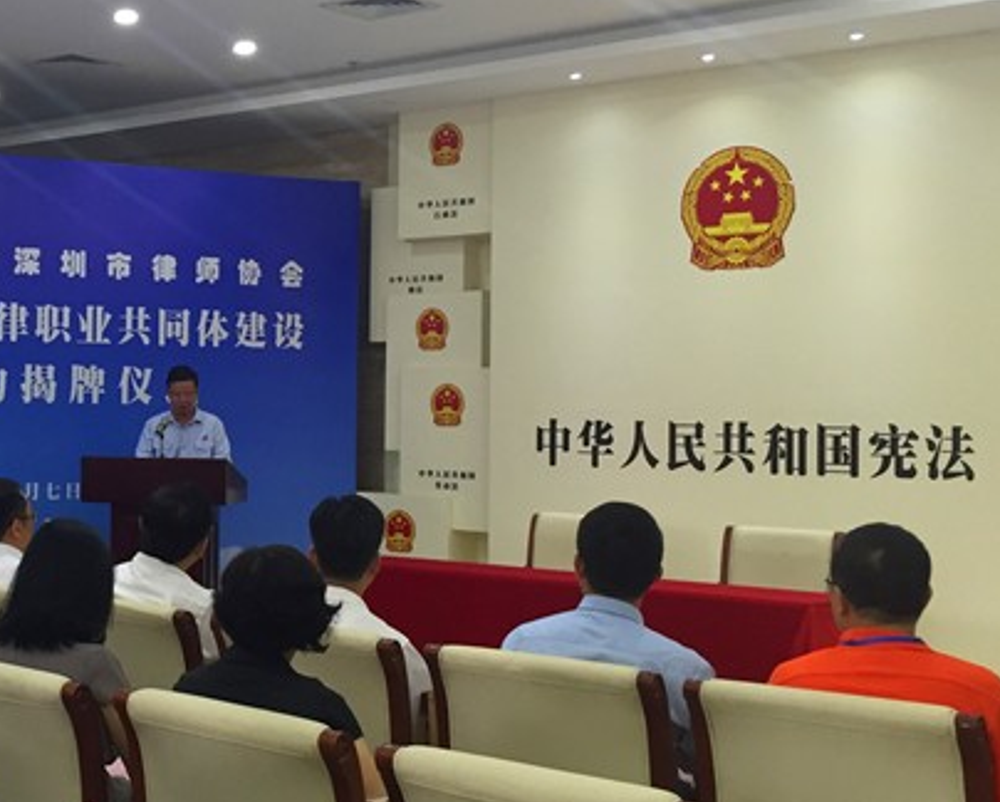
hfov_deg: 31.9
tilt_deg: +0.9
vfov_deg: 27.2
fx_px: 1659
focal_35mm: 56
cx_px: 99
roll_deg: -1.0
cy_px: 374
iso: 100
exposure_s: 1/33
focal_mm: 4.15
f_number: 2.2
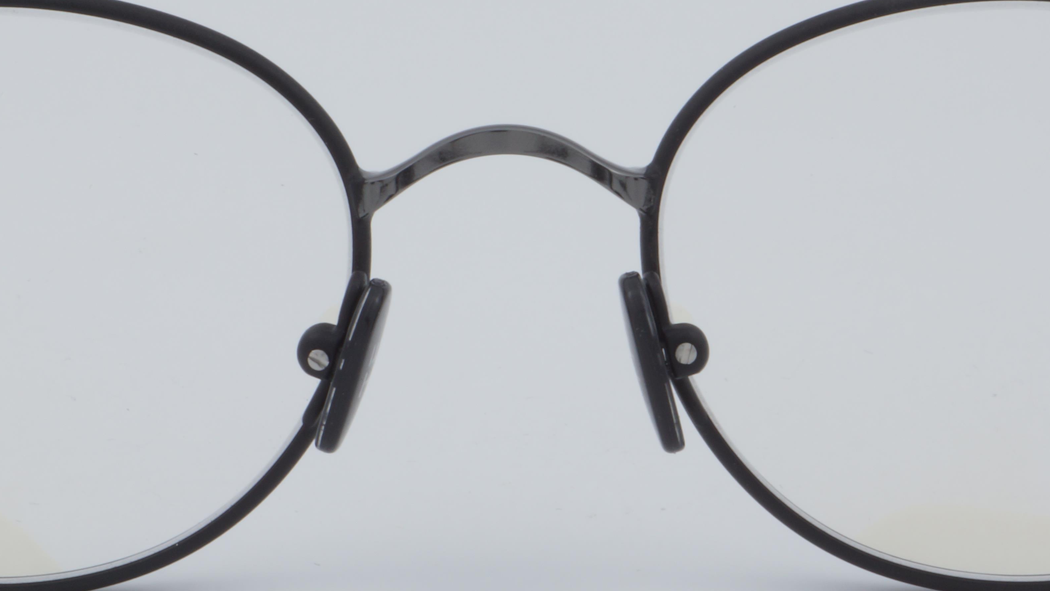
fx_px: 4566
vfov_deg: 7.4
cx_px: 509
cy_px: 274
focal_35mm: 164
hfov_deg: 13.1
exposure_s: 1/4
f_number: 32
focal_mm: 55
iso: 100
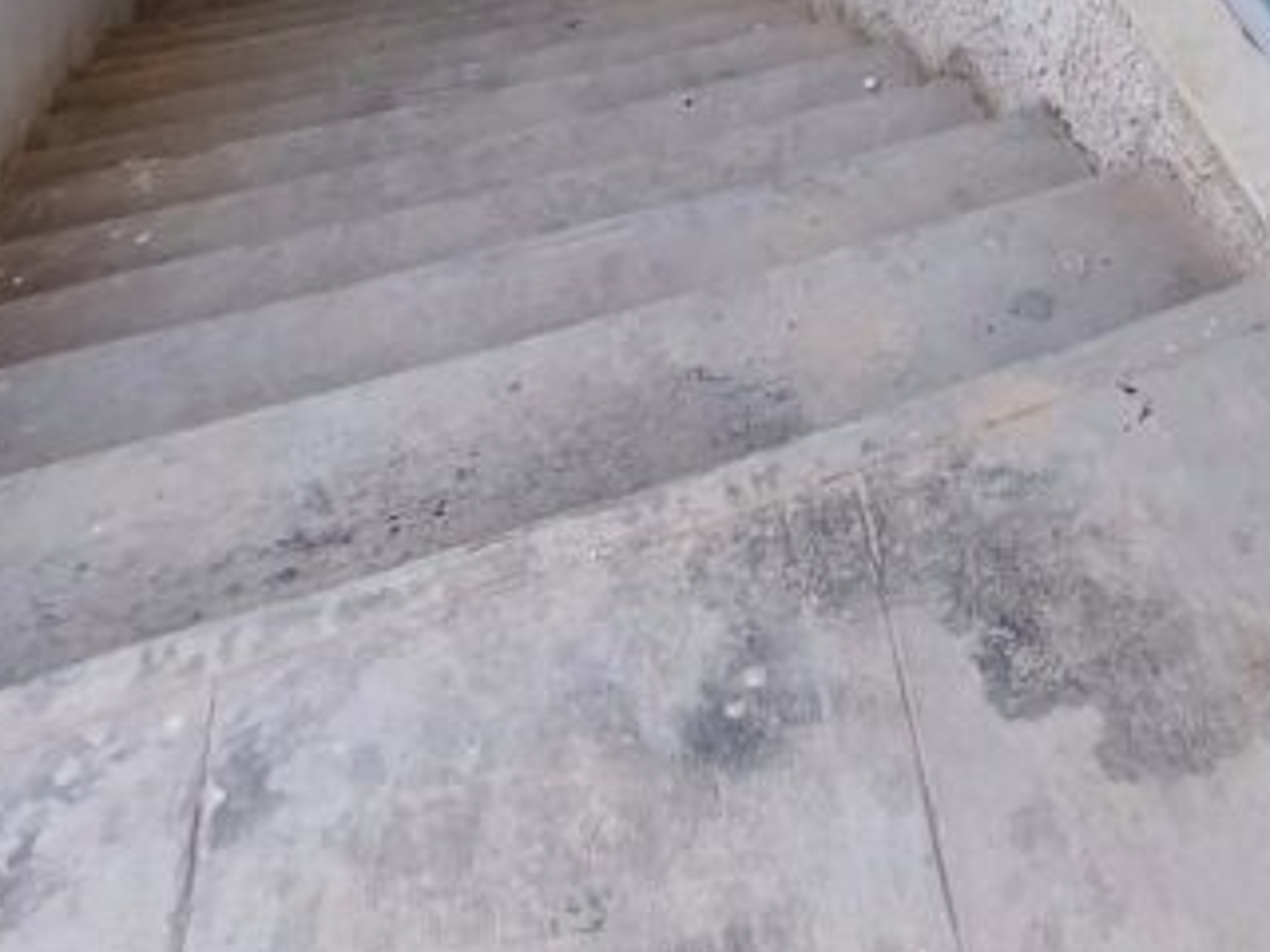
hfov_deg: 37.9
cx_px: 1052
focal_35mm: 48
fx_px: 1761
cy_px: -294
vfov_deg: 25.8
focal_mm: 1.91
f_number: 2.2
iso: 50
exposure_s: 1/211
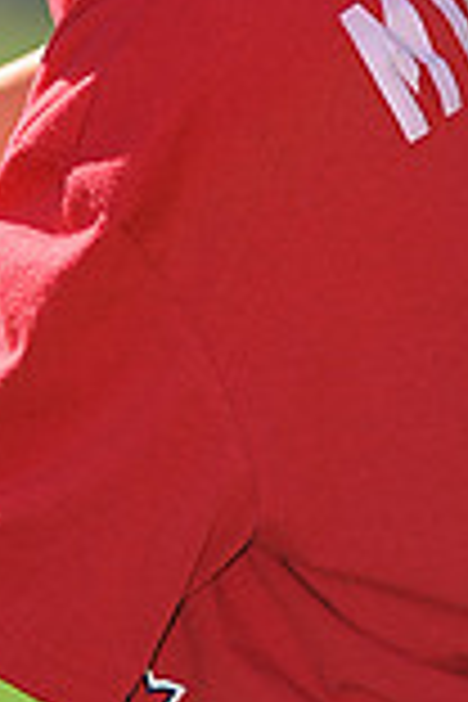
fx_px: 13083
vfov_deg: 3.1
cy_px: -252
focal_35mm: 671
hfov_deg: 2.0
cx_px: -68
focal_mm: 180
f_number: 4.5
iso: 200
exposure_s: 1/800
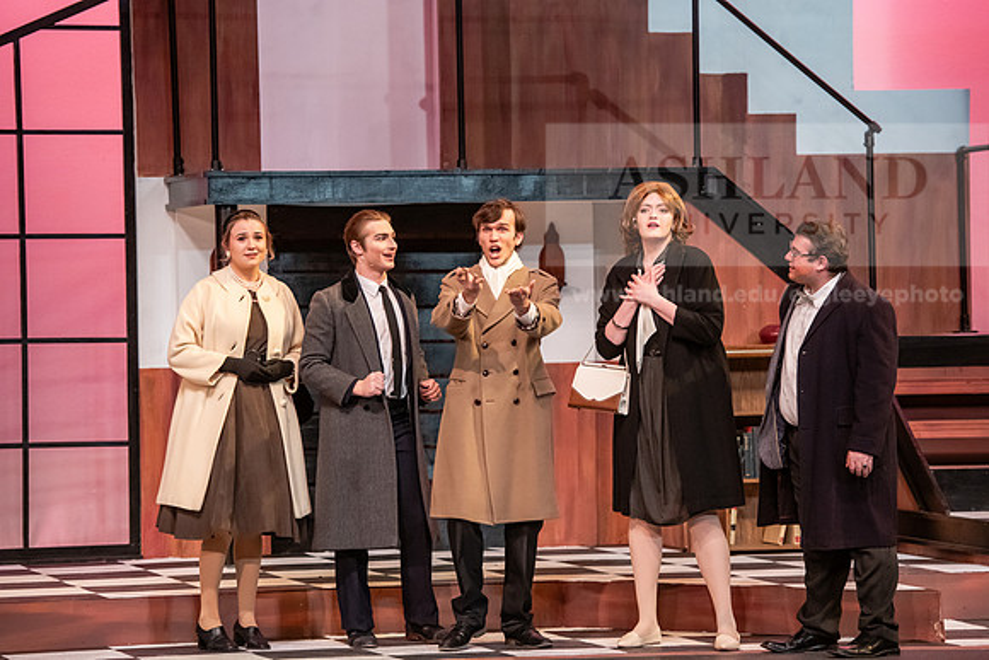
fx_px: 3984
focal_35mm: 145
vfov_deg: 9.5
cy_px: 330
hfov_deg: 14.2
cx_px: 494
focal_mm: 145
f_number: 3.5
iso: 3200
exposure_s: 1/200
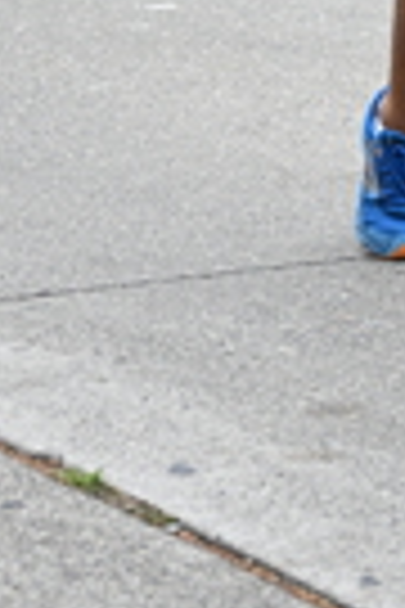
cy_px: -622
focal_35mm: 183
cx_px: 560
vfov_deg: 10.3
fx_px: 3088
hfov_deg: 7.4
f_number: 4
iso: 1600
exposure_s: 1/800
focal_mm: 45
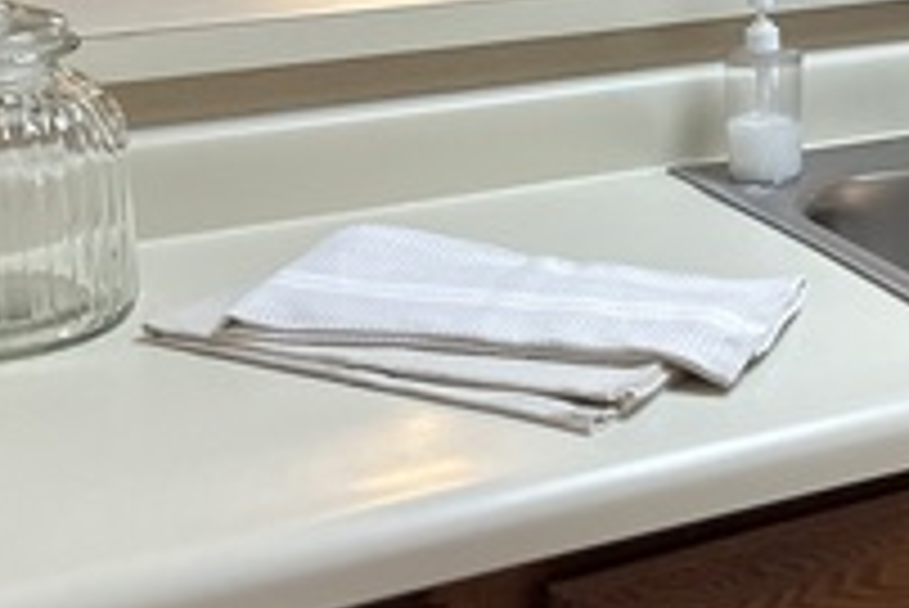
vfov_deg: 17.1
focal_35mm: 79
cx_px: 850
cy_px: 72
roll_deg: +0.4
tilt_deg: -11.9
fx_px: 1996
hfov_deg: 24.8
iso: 200
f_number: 1.78
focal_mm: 6.86
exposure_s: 1/120
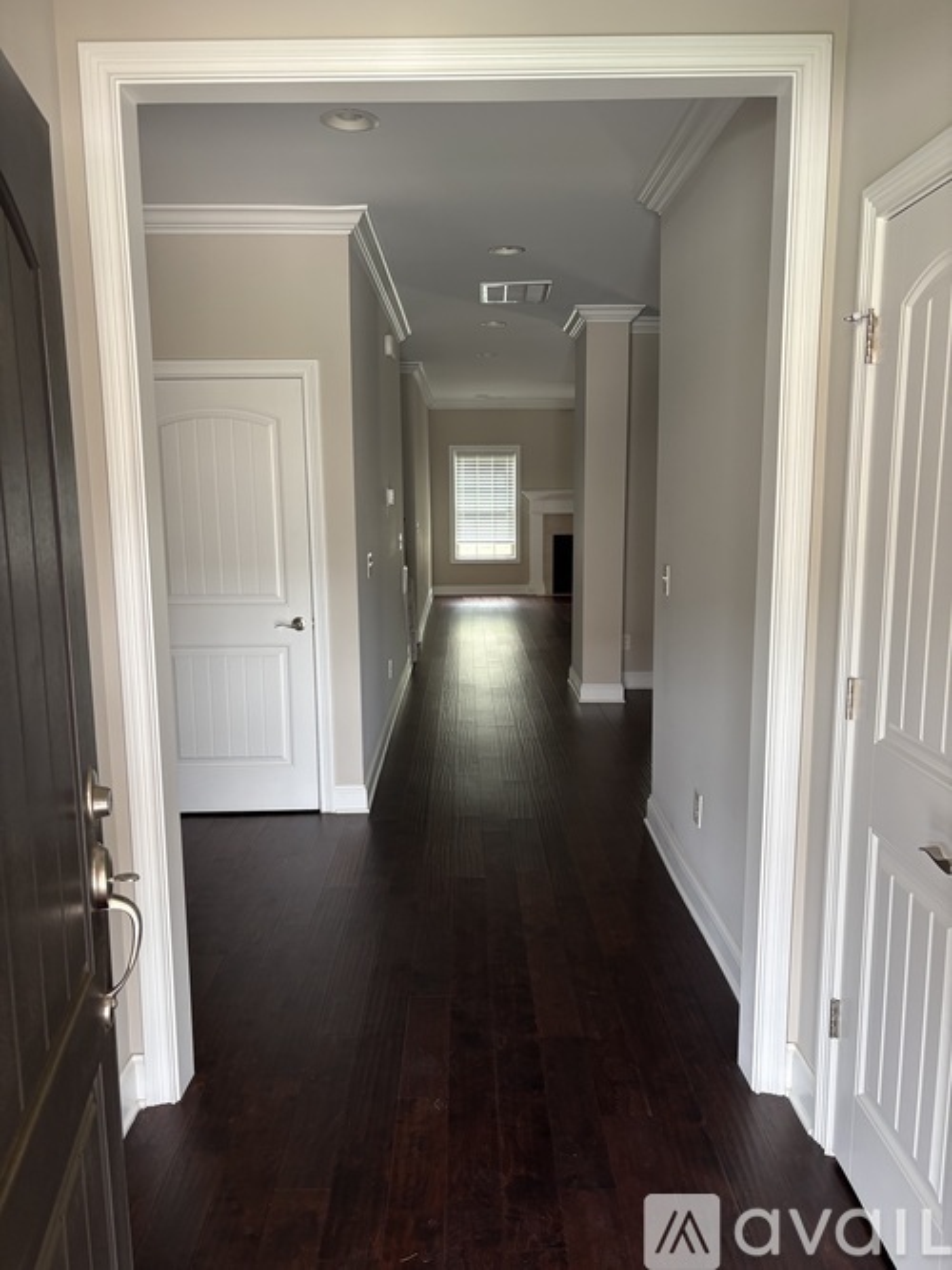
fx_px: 954
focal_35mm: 26
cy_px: 635
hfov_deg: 53.0
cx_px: 476
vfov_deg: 67.3
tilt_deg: -10.0
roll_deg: -0.6
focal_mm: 5.96
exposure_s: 1/89
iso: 125
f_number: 1.6
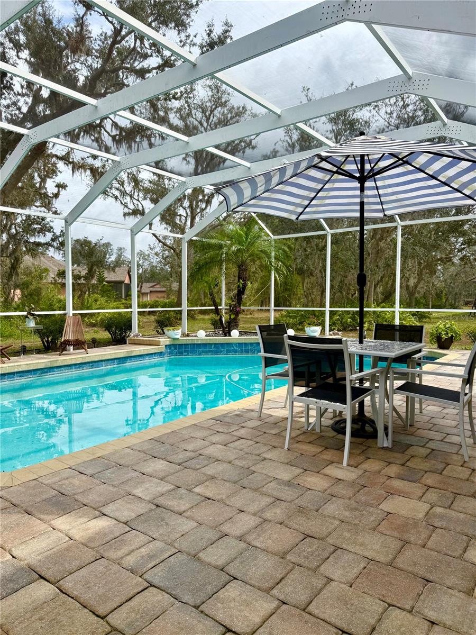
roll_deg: +0.2
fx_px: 440
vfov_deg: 71.6
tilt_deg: -2.2
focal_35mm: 24
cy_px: 318
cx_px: 238
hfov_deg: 56.8
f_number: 1.78
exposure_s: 1/1618
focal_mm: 6.76
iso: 80
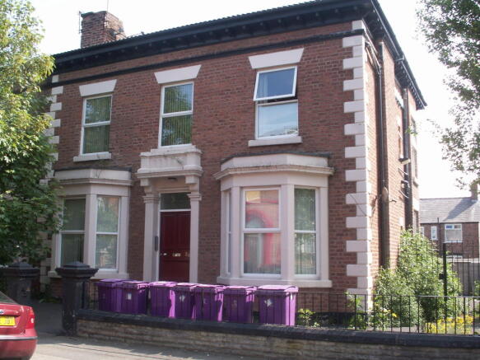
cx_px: 240
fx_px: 513
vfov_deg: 38.7
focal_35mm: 37
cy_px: 180
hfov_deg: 50.1
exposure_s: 1/60
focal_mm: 7.7
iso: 50
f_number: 7.1
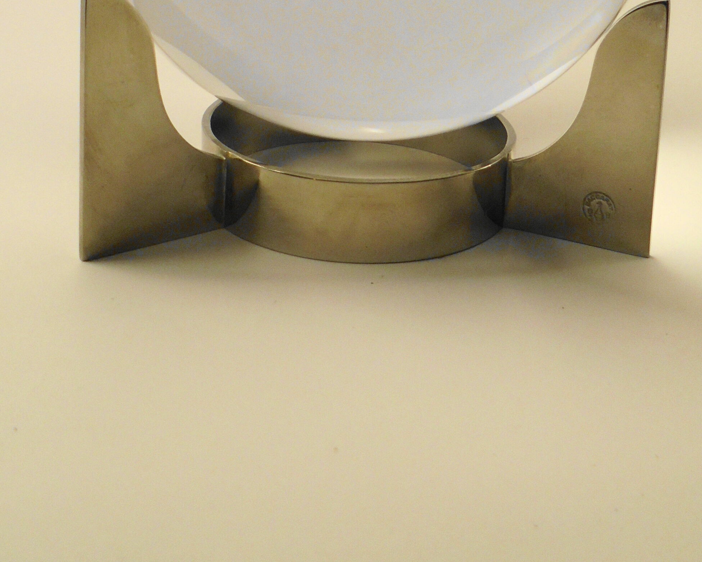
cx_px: 366
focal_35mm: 53
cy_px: -57
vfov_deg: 26.4
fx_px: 1101
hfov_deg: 35.3
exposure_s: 1/250
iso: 100
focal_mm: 5.3
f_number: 3.7
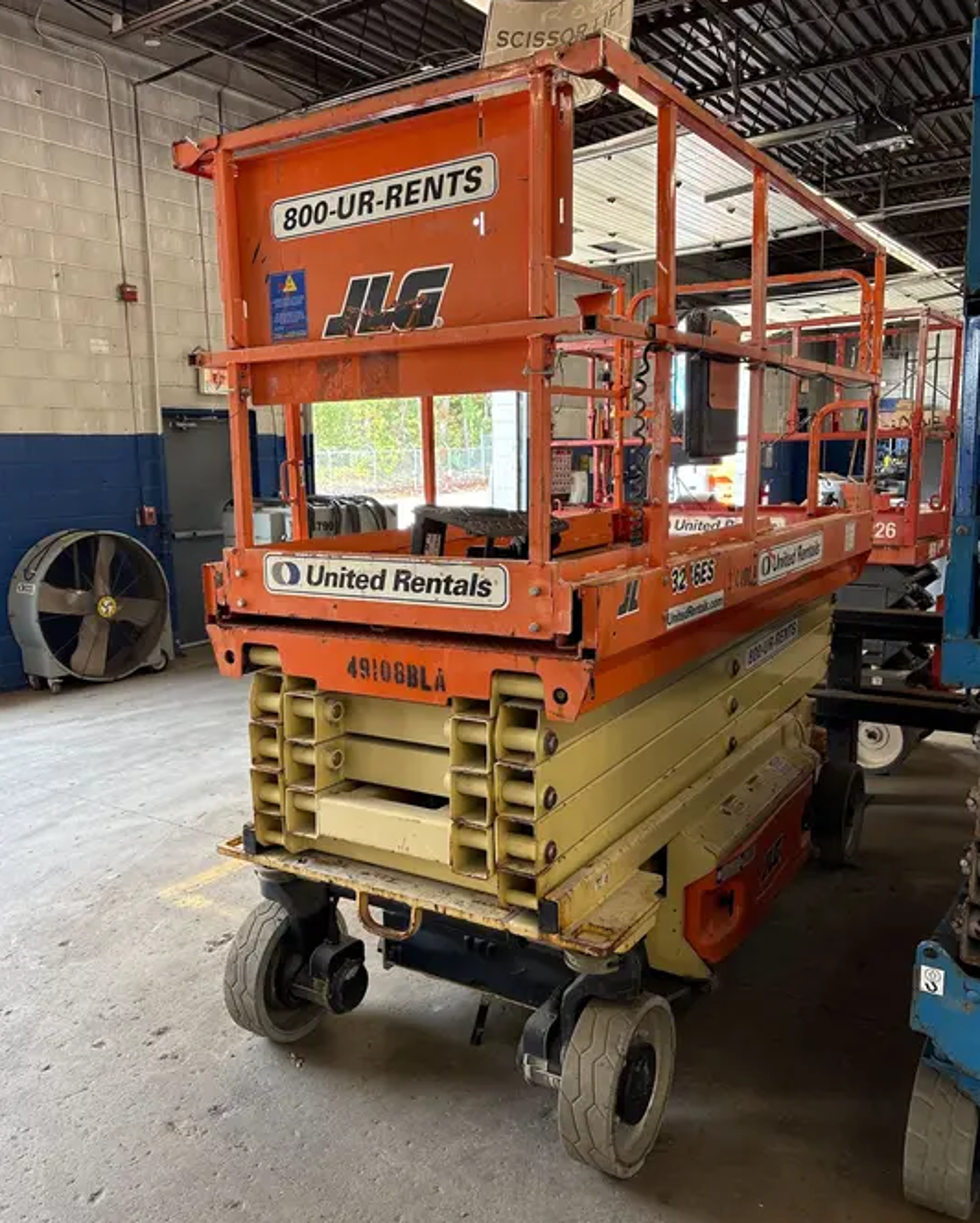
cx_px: 475
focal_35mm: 28
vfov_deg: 62.2
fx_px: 1014
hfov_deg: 51.6
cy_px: 636
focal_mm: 5.96
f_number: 1.6
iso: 125
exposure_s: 1/73
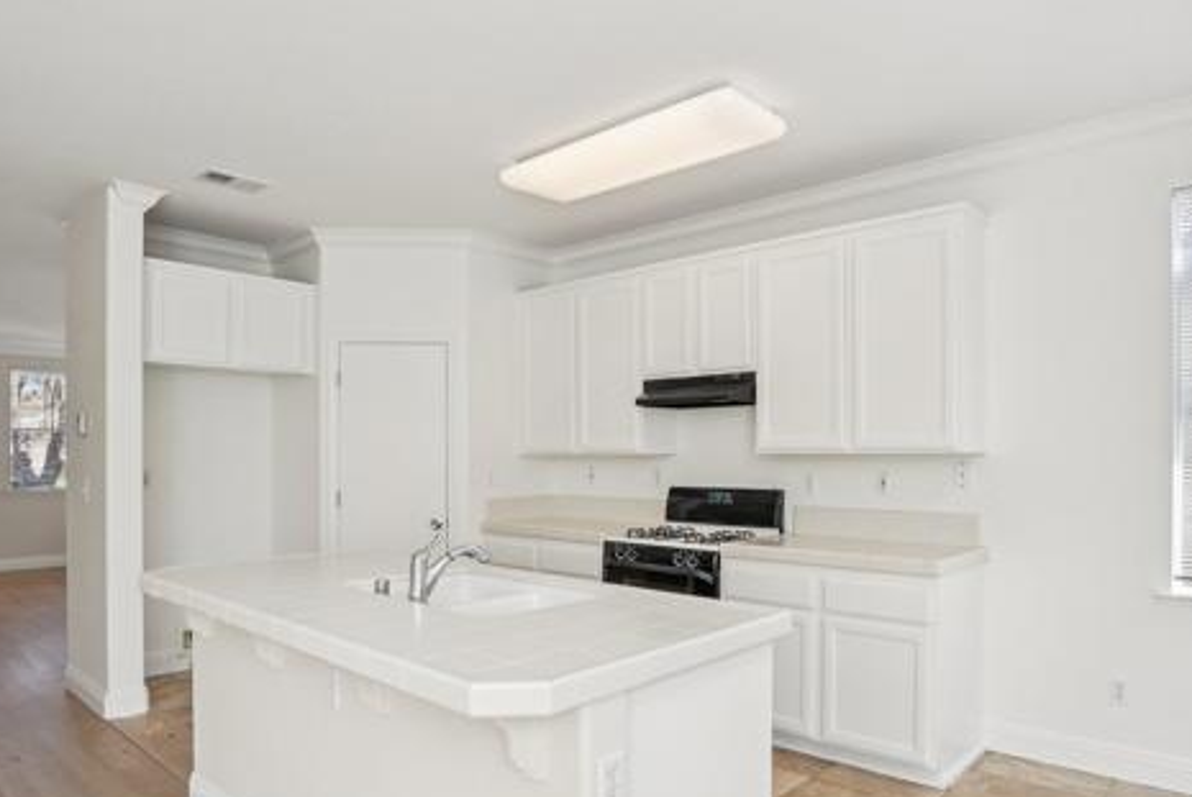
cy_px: 437
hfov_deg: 78.3
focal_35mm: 22
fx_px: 729
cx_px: 656
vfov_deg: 57.2
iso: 250
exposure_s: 1/25
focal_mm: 16
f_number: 8
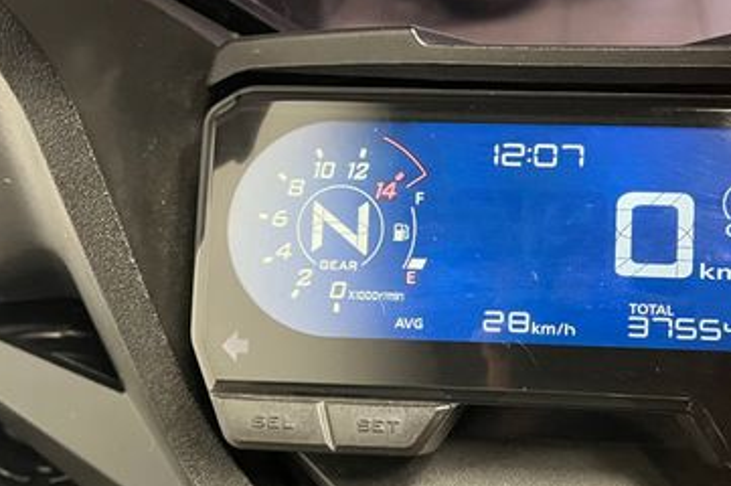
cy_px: 241
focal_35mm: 48
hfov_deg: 40.6
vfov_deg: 28.0
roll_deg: -3.4
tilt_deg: -32.9
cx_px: 486
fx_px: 974
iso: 640
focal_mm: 5.1
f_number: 1.6
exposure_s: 1/33
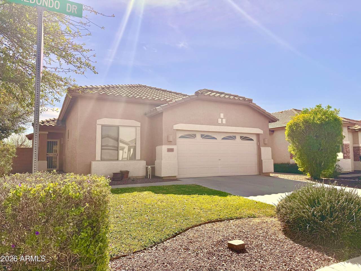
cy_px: 136
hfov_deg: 71.6
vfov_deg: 56.8
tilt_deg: +5.5
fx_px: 250
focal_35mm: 24
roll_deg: -0.3
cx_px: 180
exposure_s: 1/6410
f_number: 1.78
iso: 80
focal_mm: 6.76
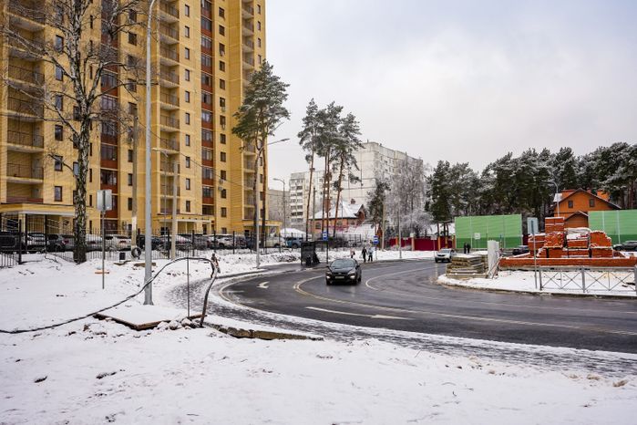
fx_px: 548
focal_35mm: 31
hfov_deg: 60.3
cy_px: 212
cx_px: 318
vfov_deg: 42.3
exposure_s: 1/640
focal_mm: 31
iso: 1600
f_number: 5.6
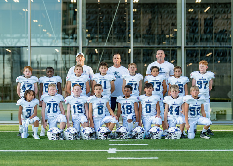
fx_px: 485
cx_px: 122
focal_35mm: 73
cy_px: 104
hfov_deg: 27.0
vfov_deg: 19.4
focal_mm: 50
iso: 100
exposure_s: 1/1600
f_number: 1.2
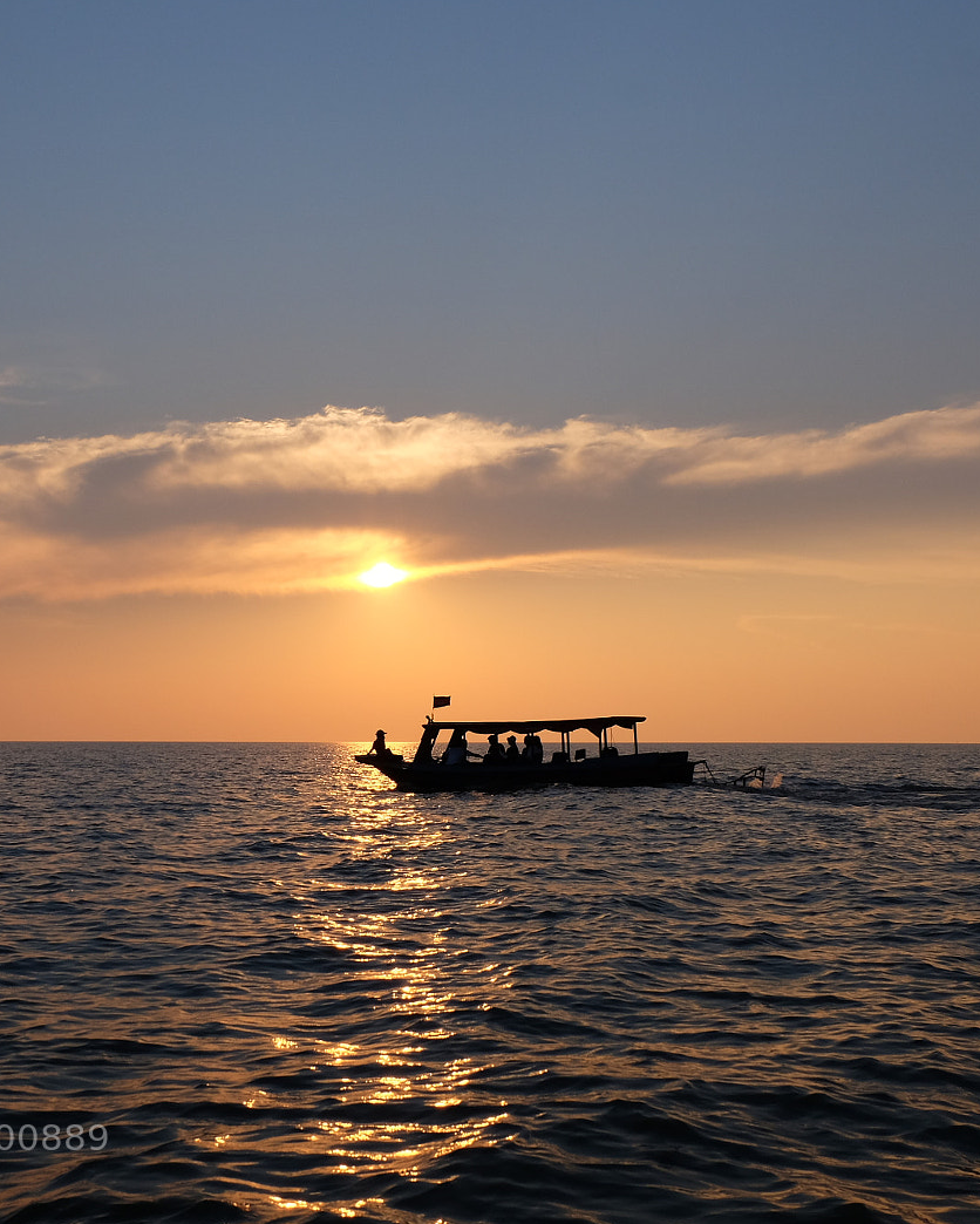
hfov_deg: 32.7
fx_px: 1667
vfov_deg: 40.3
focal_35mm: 46
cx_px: 433
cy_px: 605
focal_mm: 21.1
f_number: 10
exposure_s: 1/420
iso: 400
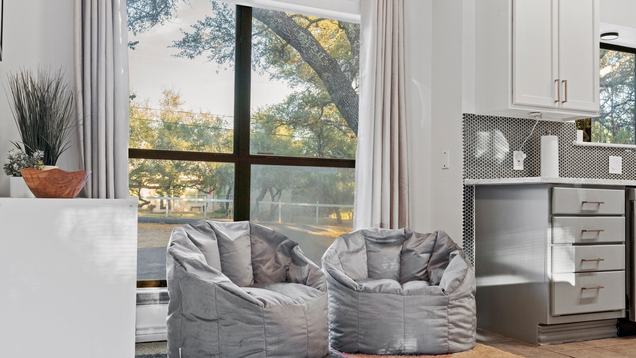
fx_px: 624
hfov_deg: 54.0
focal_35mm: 37
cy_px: 189
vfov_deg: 32.0
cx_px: 319
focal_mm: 35
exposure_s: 1/15
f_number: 8
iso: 2500
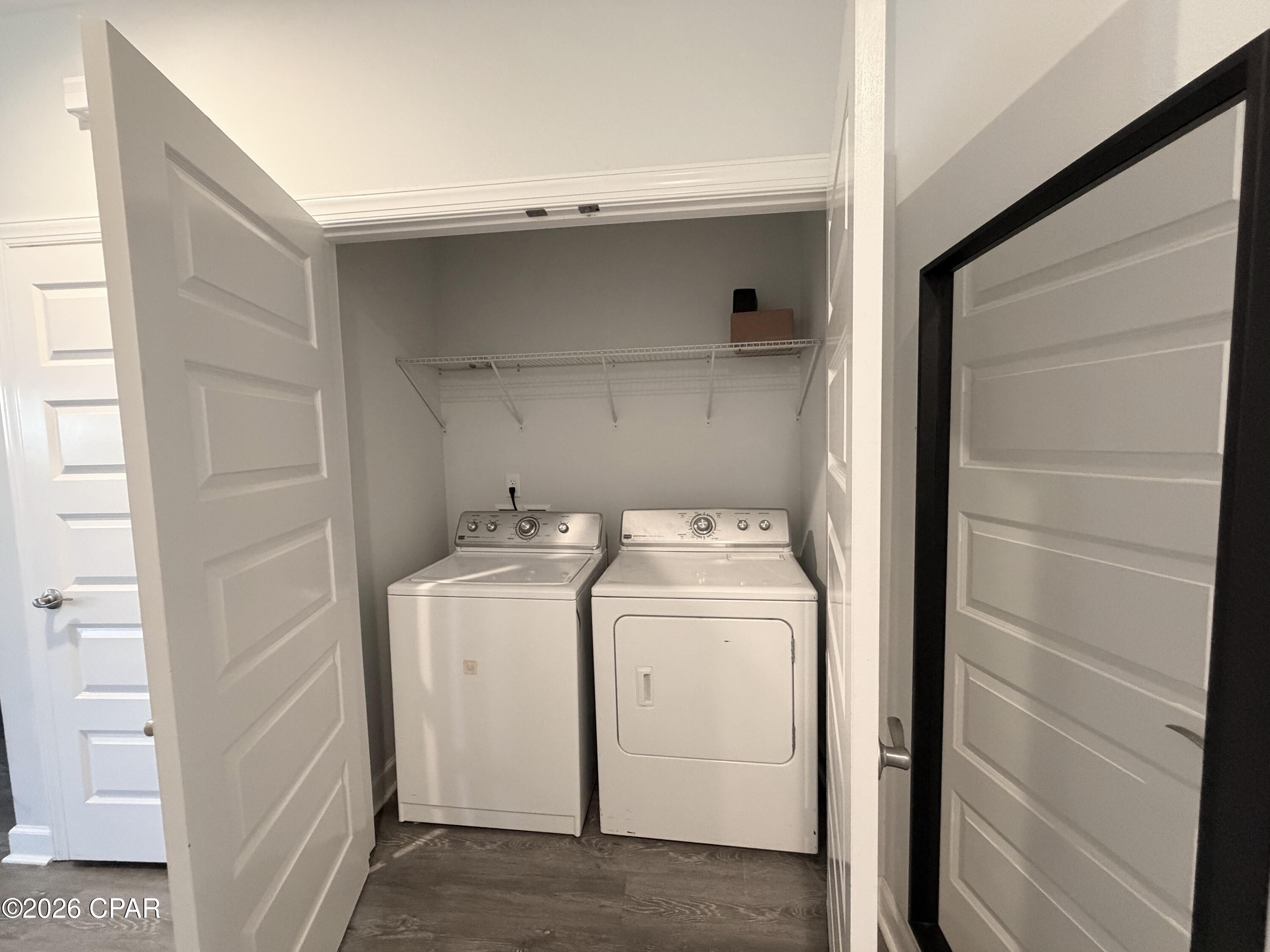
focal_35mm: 14
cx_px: 635
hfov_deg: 102.1
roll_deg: +1.5
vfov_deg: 85.7
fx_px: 514
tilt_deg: -5.0
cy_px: 476
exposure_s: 1/60
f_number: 2.2
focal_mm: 2.22
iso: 400
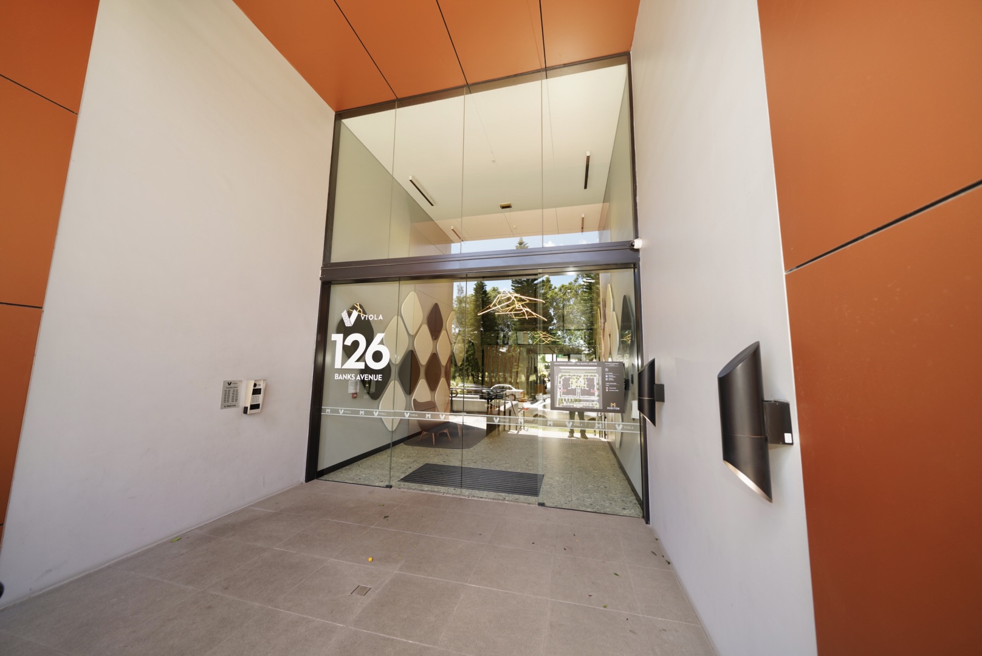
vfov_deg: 90.1
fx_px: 328
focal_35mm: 12
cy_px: 328
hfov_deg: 112.6
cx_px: 491
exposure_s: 1/60
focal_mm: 12
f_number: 4
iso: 125
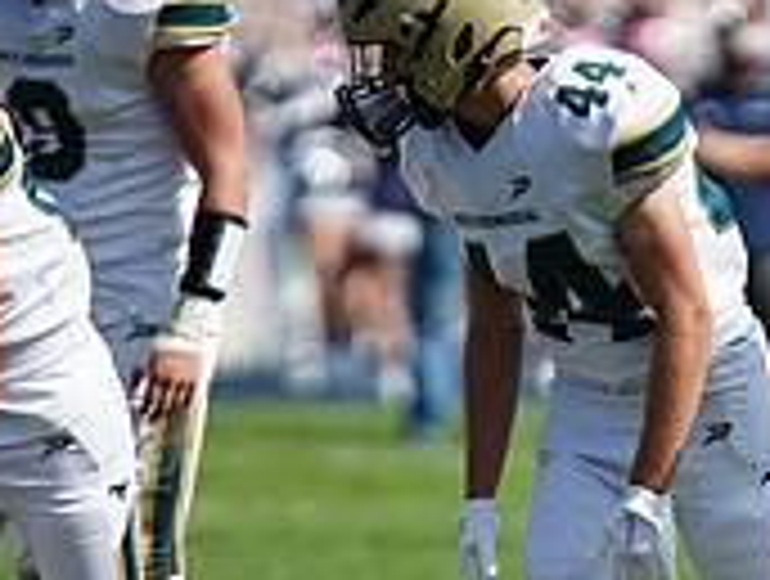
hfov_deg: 2.0
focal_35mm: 976
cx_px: 684
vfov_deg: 1.5
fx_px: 21756
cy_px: 456
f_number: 2.8
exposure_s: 1/5000
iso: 400
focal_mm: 300
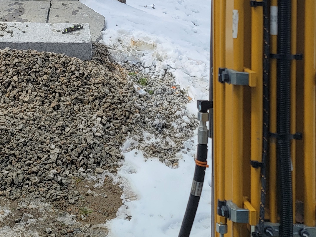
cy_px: -35
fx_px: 602
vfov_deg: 21.0
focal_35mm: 66
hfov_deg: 28.5
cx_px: 47
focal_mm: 6.7
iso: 16
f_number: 1.8
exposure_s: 1/441
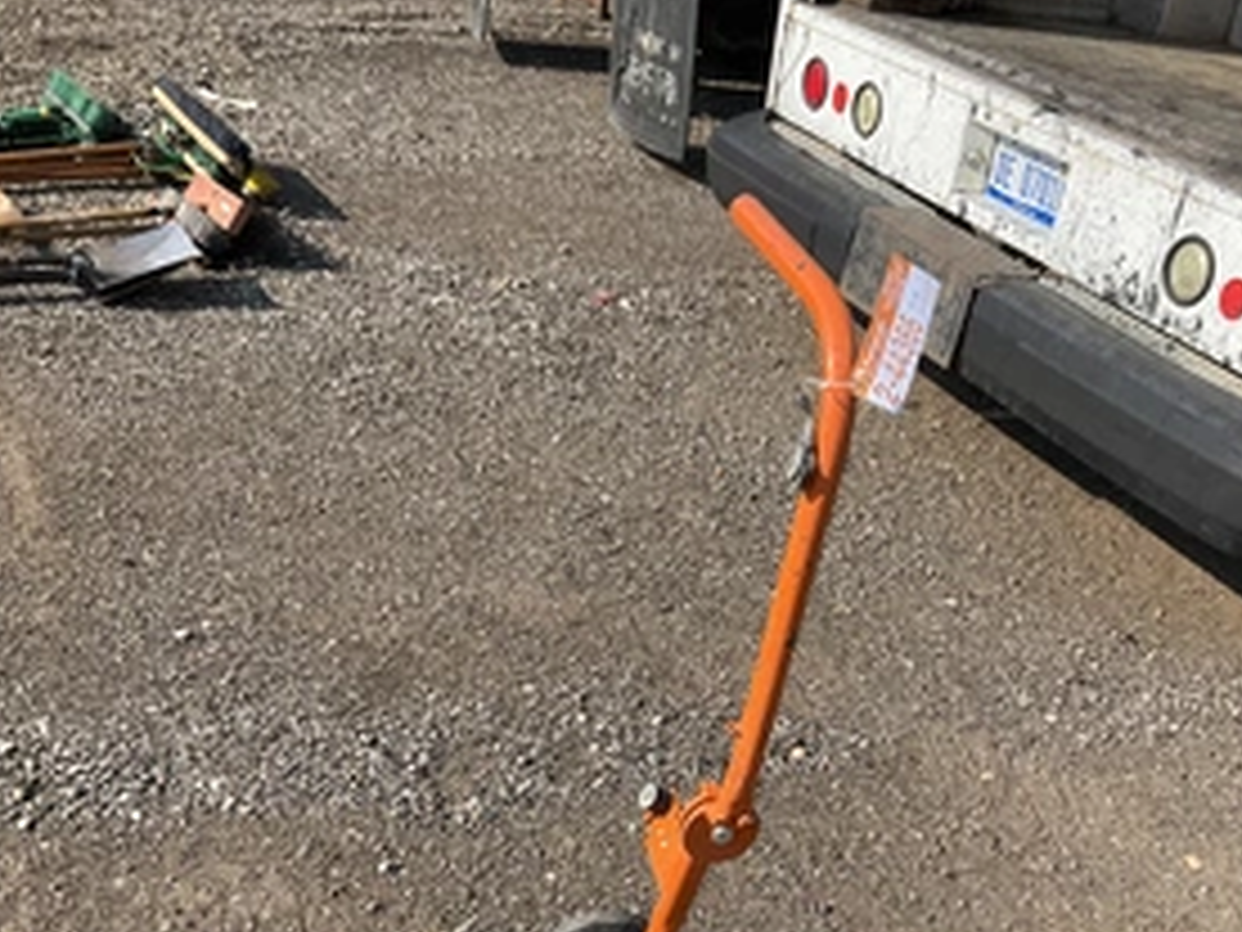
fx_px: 1507
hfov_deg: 44.7
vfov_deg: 33.8
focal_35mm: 42
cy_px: 666
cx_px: 688
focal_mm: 3
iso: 25
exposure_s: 1/997
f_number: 1.8
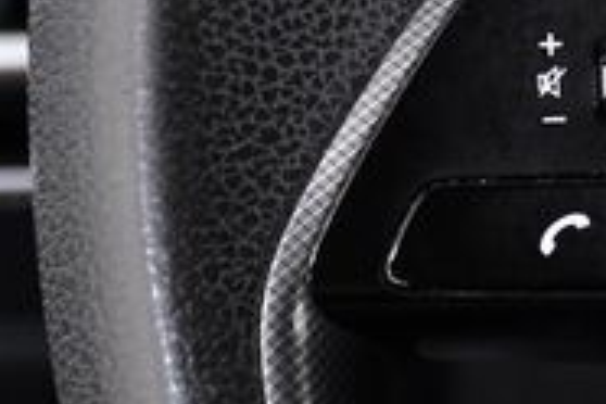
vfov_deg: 4.4
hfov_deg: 6.6
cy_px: 67
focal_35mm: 310
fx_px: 5218
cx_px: 772
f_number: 5
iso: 2500
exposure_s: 1/200
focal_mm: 60
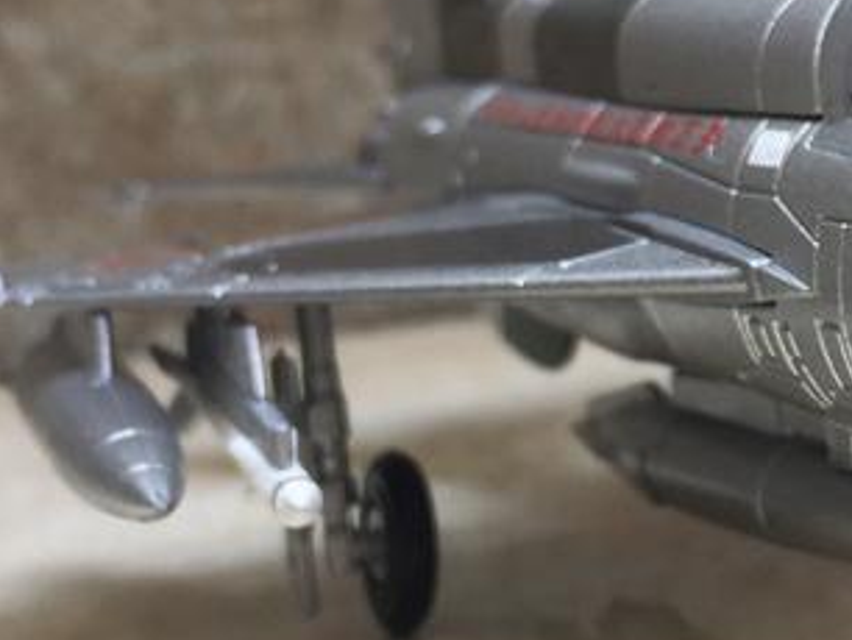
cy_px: 178
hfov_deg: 19.3
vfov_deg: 15.2
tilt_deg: -6.8
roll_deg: +3.6
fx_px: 2389
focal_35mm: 97
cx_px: 969
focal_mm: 4.15
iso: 32
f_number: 2.2
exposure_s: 1/105
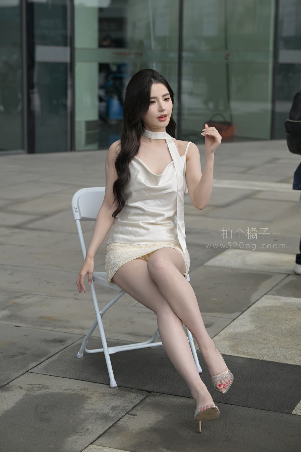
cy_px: 226
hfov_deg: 17.7
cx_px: 150
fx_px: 966
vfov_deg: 26.3
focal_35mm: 77
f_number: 4.5
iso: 200
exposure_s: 1/400
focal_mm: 77
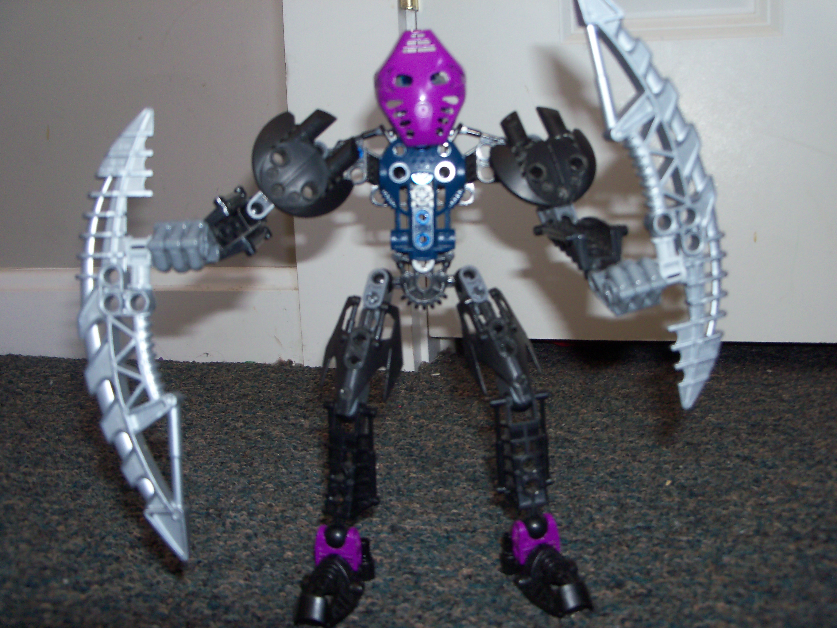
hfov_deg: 52.6
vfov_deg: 40.7
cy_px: 314
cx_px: 418
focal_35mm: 35
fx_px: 846
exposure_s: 1/30
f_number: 3
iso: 100
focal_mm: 6.3
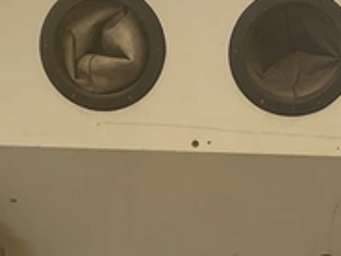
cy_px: 216
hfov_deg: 16.7
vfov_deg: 12.5
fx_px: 1162
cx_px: 182
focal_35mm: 118
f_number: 1.8
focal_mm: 3
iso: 16
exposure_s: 1/125
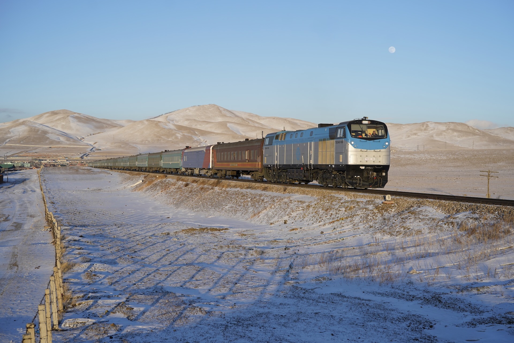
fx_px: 714
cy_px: 172
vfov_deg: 27.0
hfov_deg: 39.6
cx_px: 257
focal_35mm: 50
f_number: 4
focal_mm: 50
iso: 200
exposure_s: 1/1000
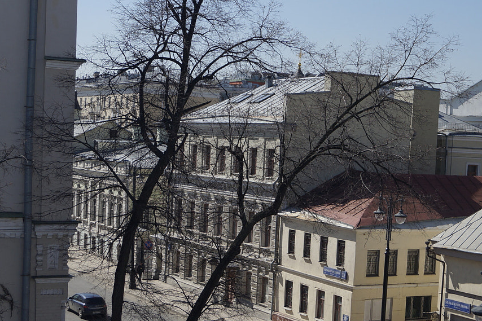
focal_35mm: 73
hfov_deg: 27.7
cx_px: 263
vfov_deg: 18.5
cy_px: 249
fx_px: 977
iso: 100
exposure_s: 1/1600
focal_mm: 26
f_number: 4
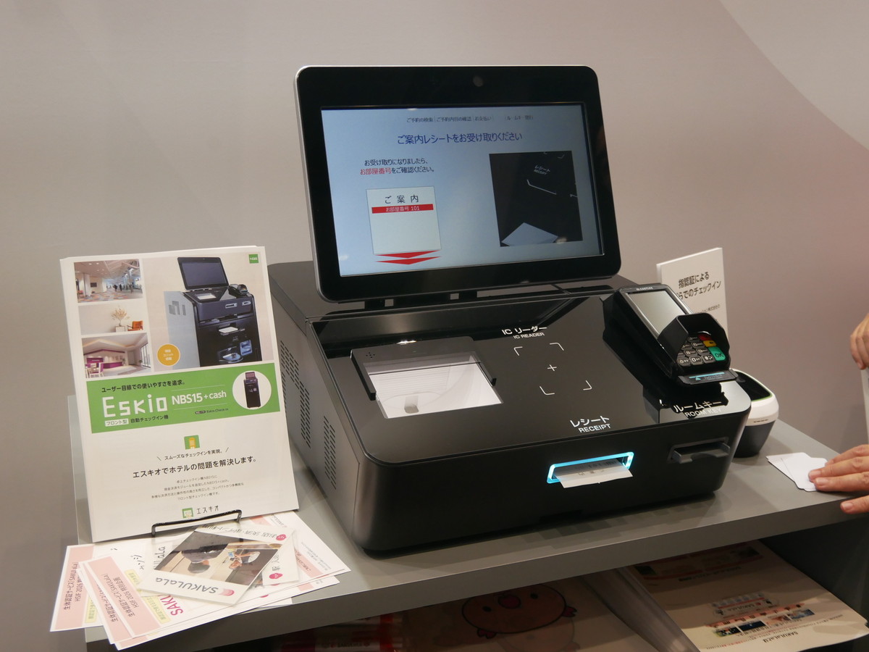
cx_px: 434
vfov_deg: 36.0
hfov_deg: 46.8
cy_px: 326
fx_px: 1004
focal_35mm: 40
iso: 800
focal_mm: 20
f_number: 4.4
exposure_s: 1/125
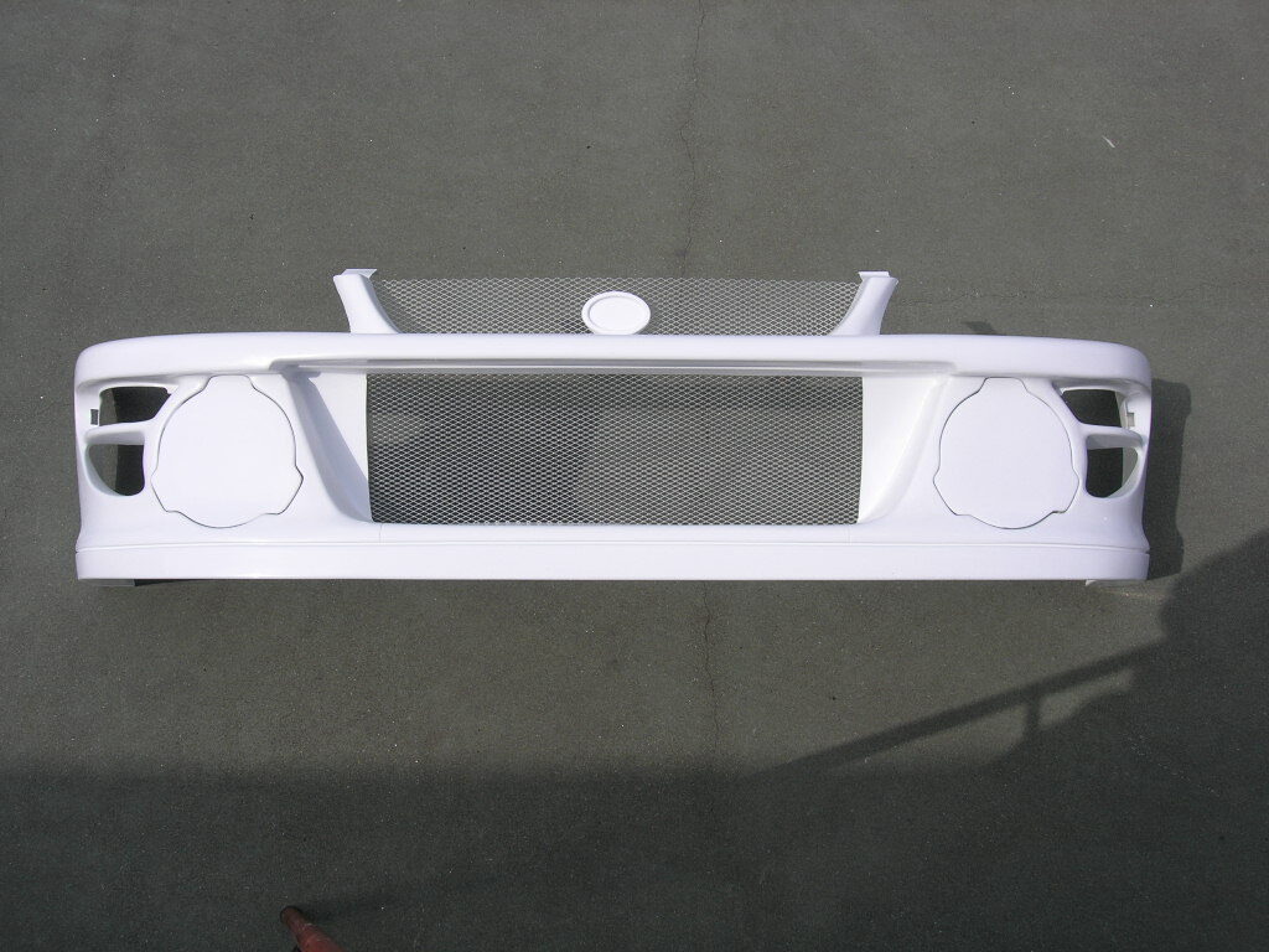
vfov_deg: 37.7
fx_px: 1393
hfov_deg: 49.0
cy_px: 476
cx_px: 634
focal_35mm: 38
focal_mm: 7.8
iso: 64
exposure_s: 1/755
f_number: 4.8
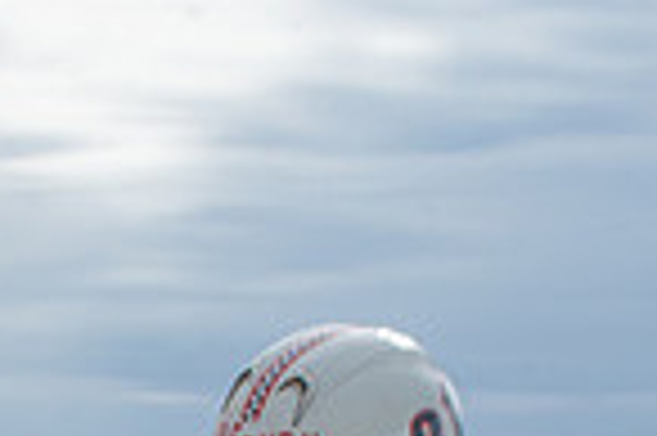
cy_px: 861
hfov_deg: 5.5
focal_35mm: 375
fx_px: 6836
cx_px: -230
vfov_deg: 3.6
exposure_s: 1/125
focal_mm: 56
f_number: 22
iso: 250
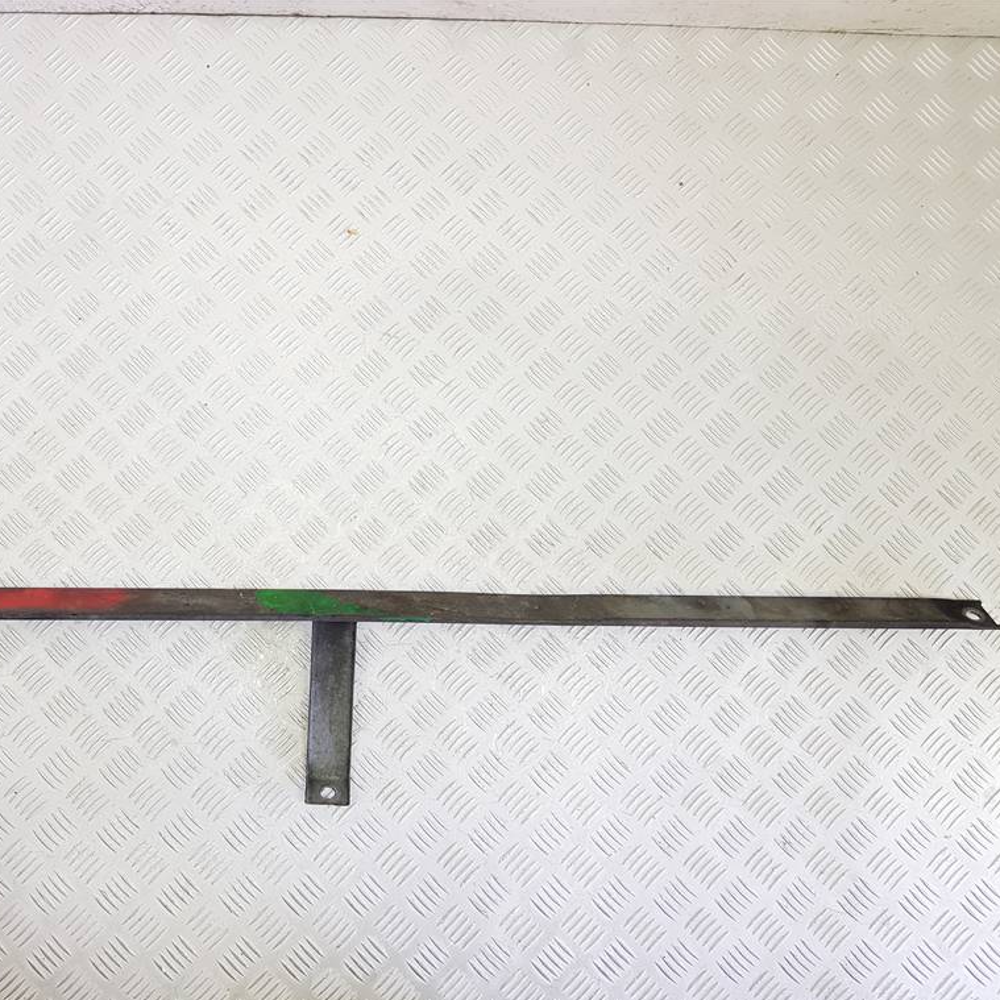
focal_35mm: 31
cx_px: 340
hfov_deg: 51.6
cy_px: 503
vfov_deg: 52.5
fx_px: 1013
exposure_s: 1/100
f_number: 1.7
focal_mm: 4.2
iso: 64
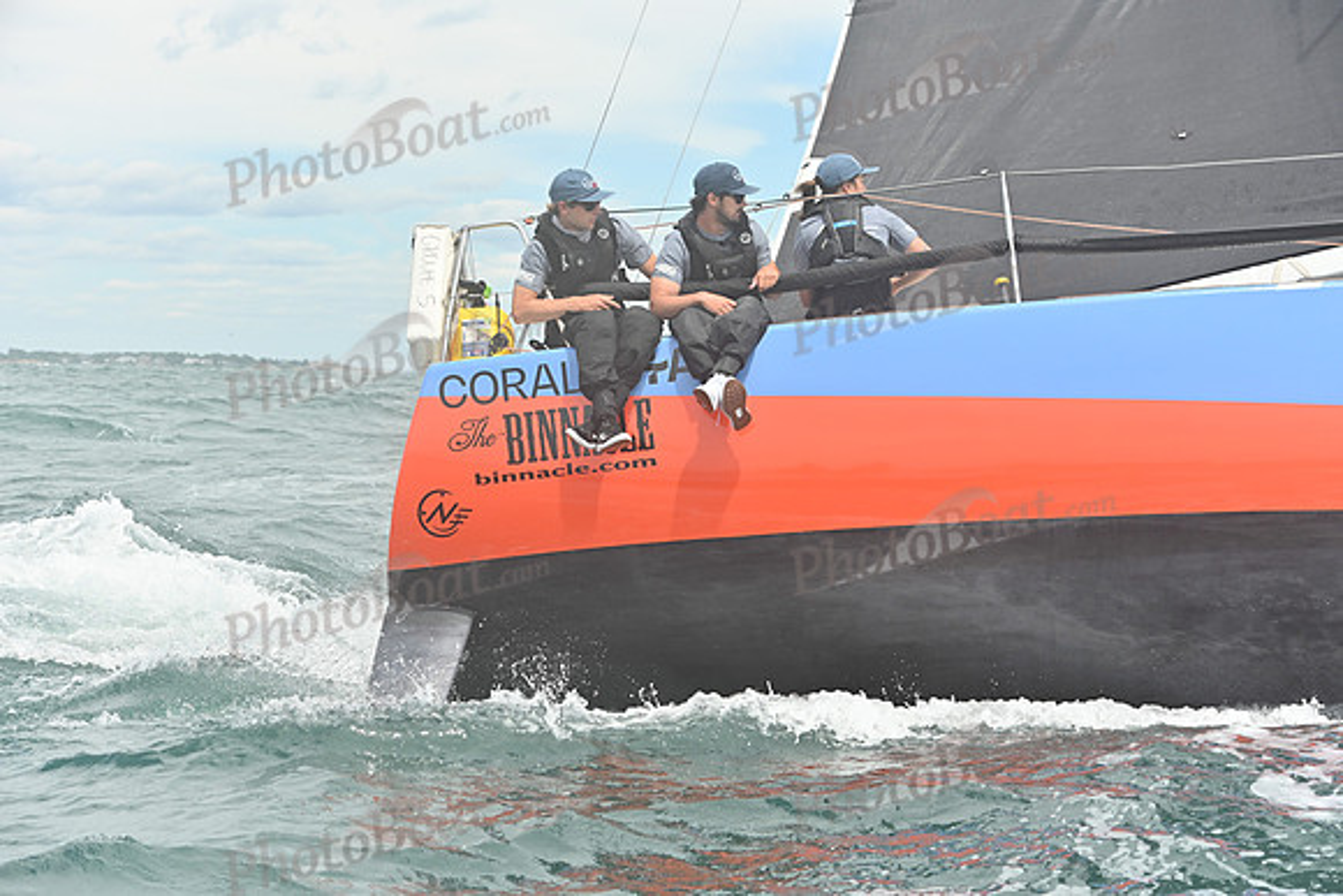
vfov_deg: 19.5
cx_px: 672
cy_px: 448
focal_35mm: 70
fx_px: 2612
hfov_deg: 28.8
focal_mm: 70
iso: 320
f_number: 5.6
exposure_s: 1/1250
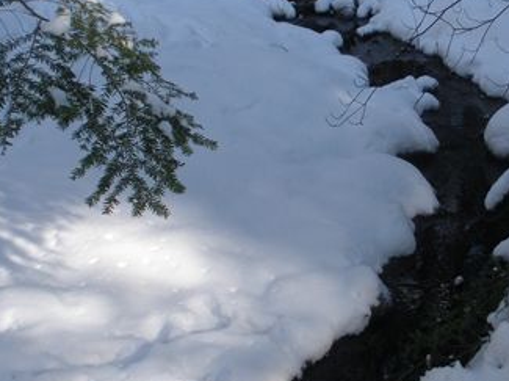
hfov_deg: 27.2
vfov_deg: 20.7
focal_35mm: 71
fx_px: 1043
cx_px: 363
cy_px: 179
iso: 64
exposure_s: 1/133
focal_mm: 6.3
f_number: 3.5
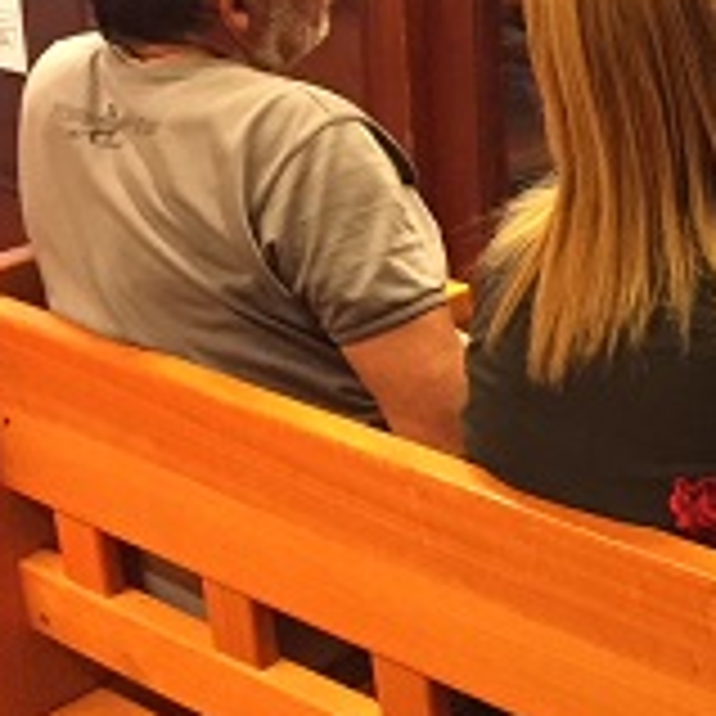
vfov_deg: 16.8
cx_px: 1247
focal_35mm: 97
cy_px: -243
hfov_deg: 15.6
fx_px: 2270
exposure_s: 1/20
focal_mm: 4.15
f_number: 2.2
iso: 250
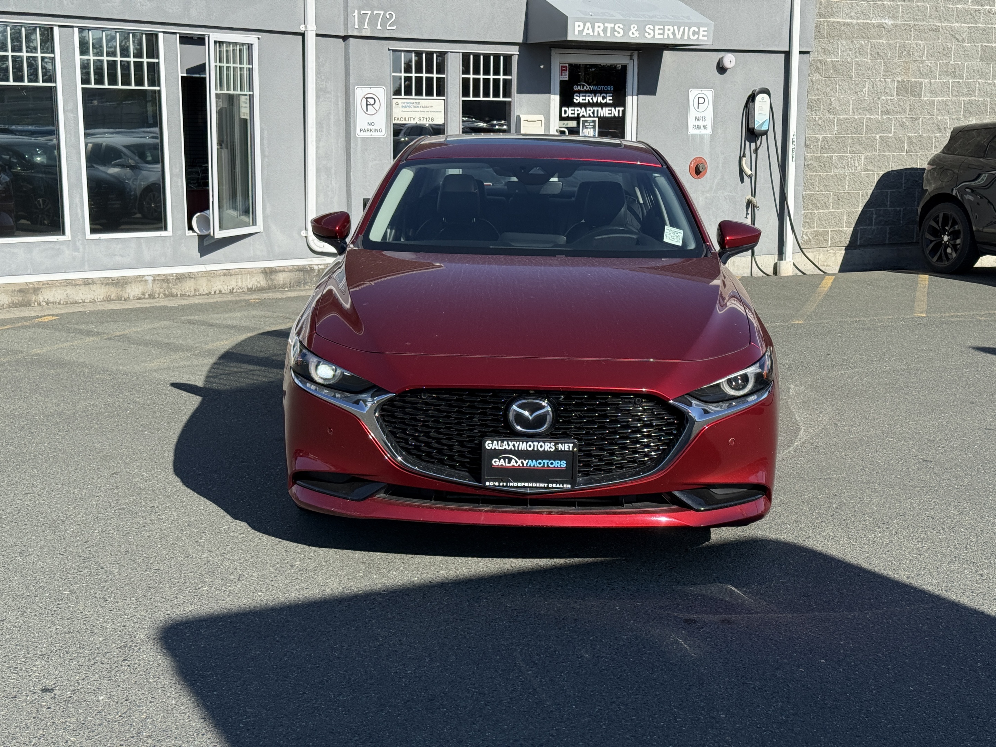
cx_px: 498
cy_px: 374
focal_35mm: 48
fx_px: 1381
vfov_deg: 30.3
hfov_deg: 39.7
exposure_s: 1/4329
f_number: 1.78
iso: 64
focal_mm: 6.76
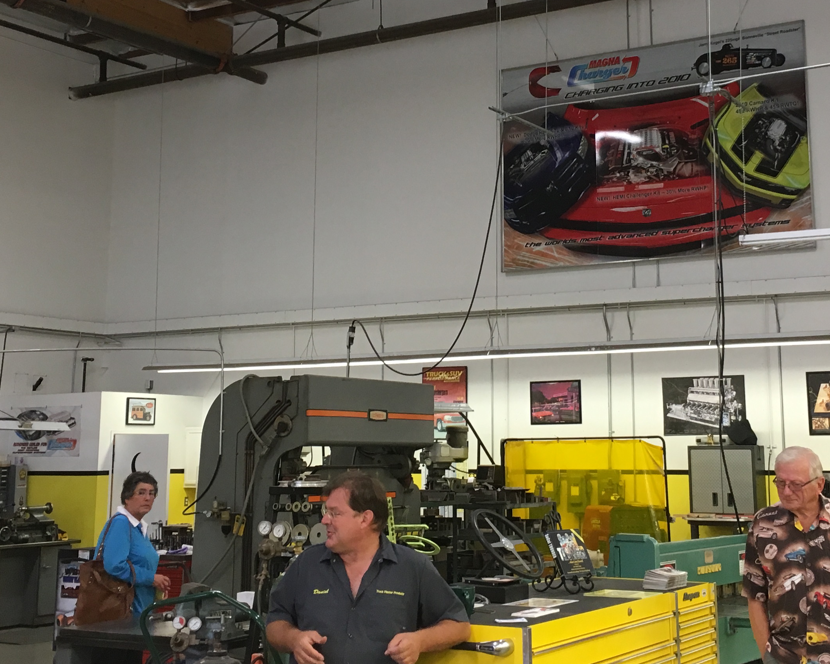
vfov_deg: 27.9
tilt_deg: +10.0
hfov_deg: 34.7
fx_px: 1326
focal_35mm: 54
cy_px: 200
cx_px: 451
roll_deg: -0.6
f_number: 2.2
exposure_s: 1/30
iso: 40
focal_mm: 4.15
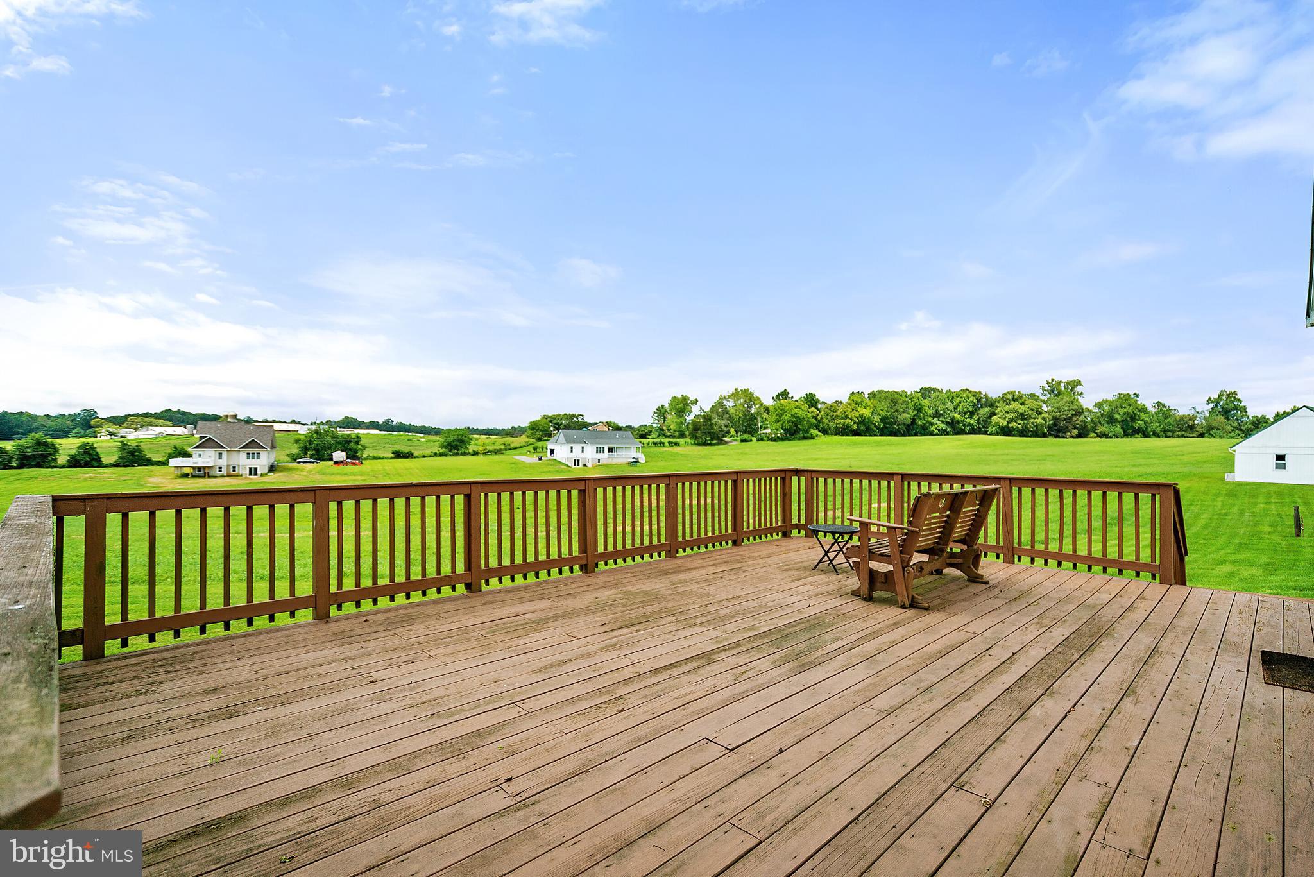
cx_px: 657
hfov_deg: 96.7
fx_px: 584
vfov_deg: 73.8
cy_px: 438
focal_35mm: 16
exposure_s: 1/3200
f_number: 4
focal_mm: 16
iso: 400
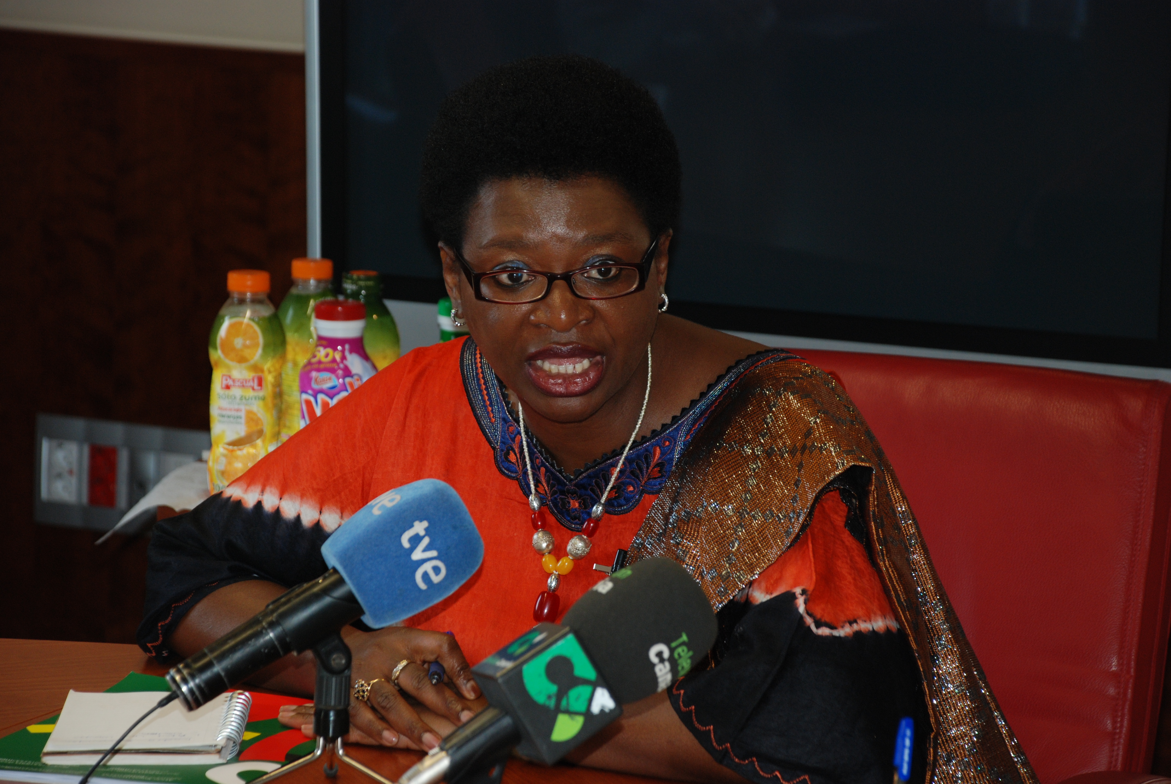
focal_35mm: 128
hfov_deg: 16.1
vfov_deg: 10.8
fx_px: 4152
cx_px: 586
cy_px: 392
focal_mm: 85
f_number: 5.6
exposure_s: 1/60
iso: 320
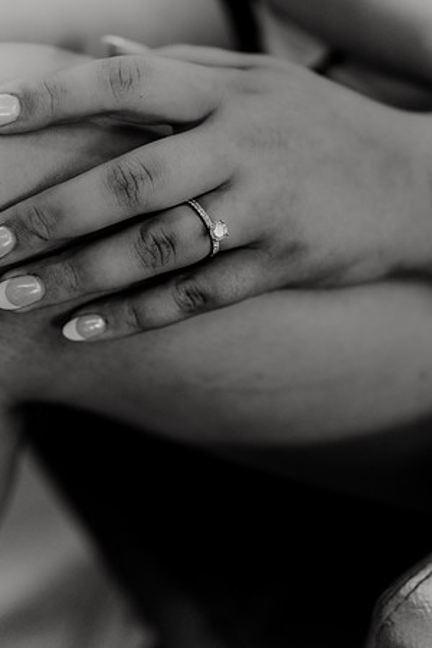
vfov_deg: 38.2
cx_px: 216
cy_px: 324
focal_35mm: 52
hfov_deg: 26.0
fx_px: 936
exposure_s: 1/200
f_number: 1.8
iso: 800
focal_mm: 35
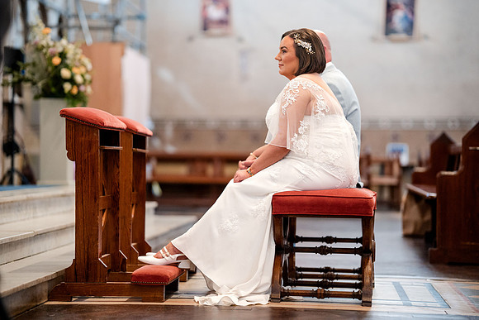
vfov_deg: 16.1
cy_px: 160
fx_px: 1131
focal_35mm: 85
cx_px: 240
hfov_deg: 23.9
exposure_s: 1/500
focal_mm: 85
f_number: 1.4
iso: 3200
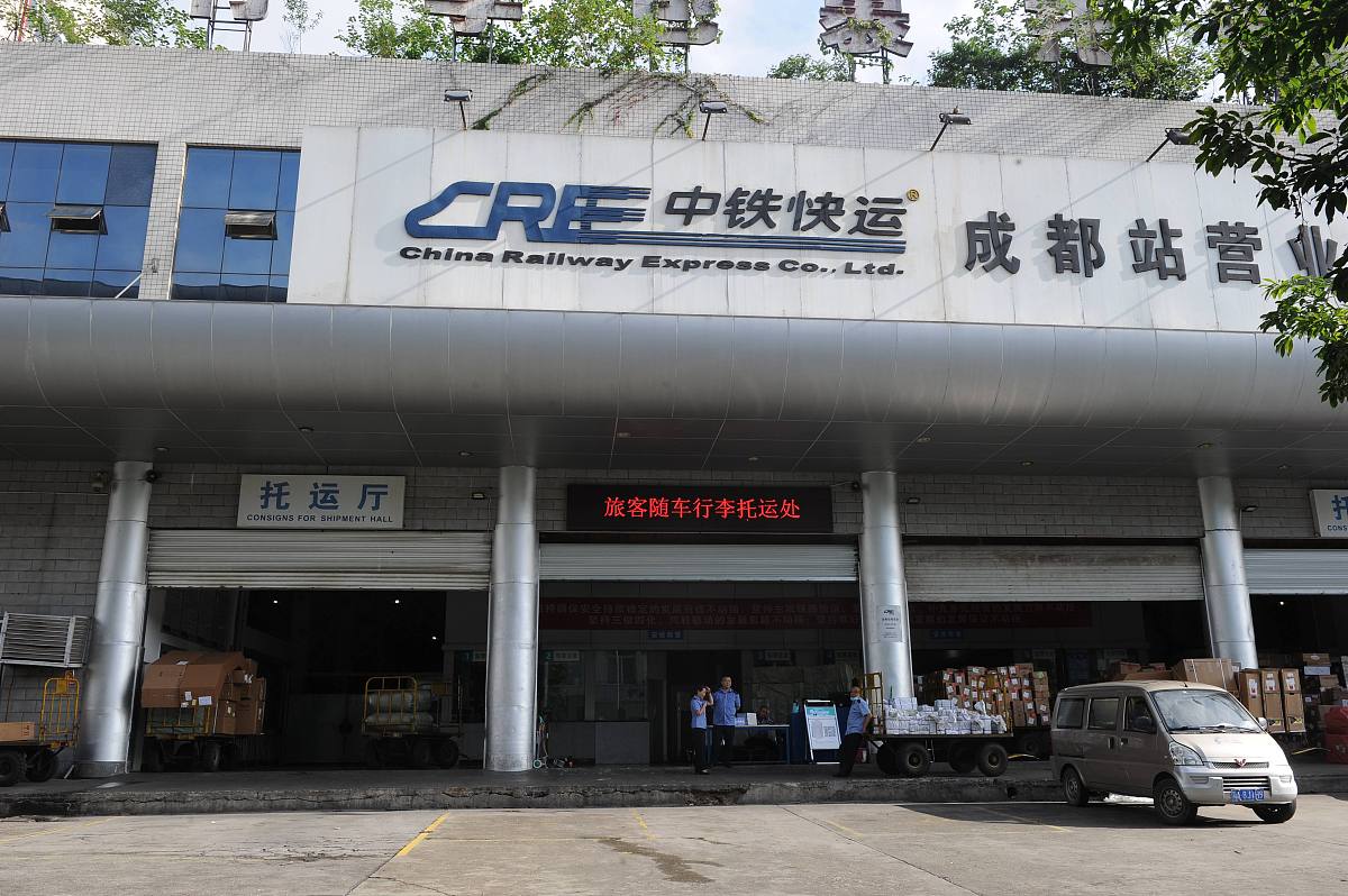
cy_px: 448
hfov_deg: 63.7
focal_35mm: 29
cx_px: 674
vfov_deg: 44.9
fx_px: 1085
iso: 200
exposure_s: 1/100
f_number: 14
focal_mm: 29
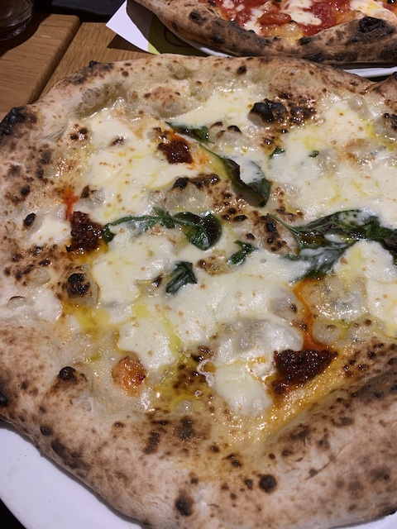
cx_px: 198
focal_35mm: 26
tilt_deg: -58.4
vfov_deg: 67.3
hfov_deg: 53.1
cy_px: 264
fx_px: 398
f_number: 1.8
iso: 50
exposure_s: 1/50
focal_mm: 4.25
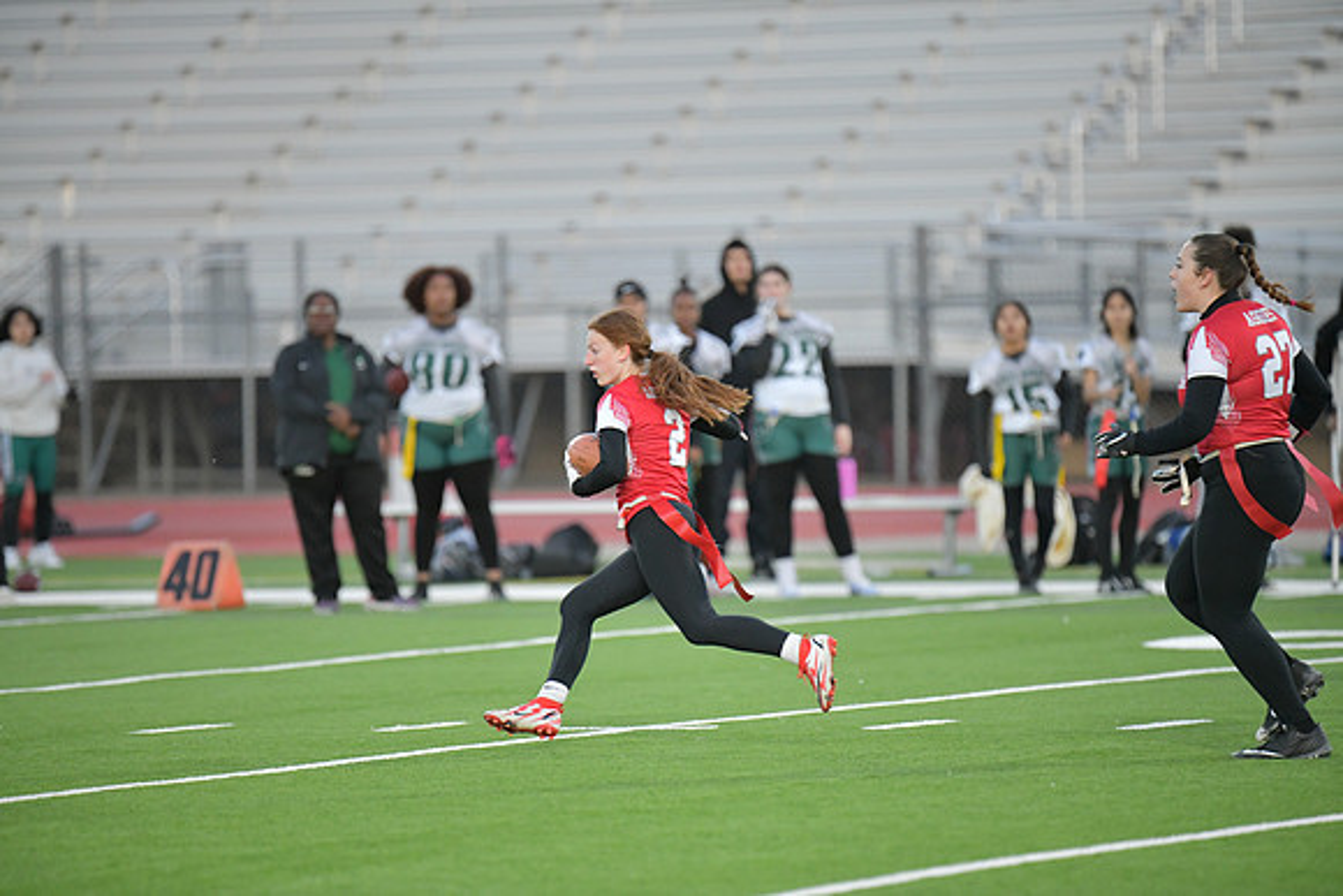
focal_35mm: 300
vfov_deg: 4.6
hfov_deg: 6.9
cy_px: 448
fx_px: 11194
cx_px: 672
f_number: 2.8
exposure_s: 1/3200
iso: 4000
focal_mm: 300
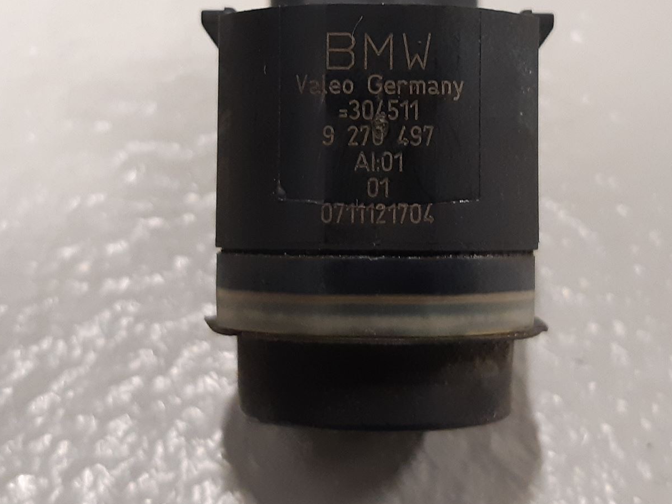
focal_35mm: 44
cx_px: 367
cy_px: 112
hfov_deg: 42.9
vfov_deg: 32.1
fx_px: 854
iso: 250
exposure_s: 1/33
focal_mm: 3.93
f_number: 1.7
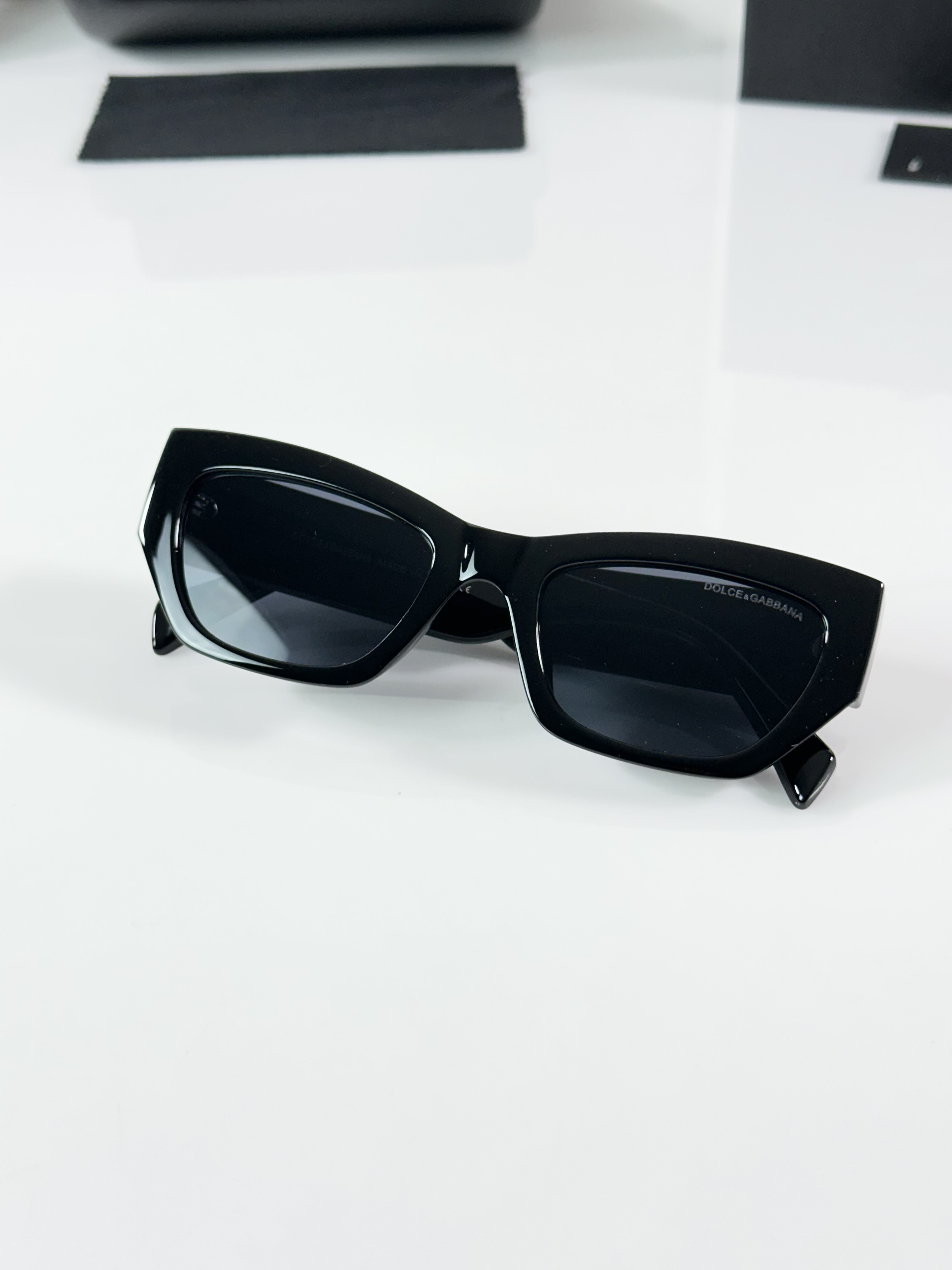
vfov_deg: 39.7
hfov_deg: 30.3
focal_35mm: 48
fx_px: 1760
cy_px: 635
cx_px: 476
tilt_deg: -36.5
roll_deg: +1.9
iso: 80
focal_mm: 6.86
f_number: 1.78
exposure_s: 1/100
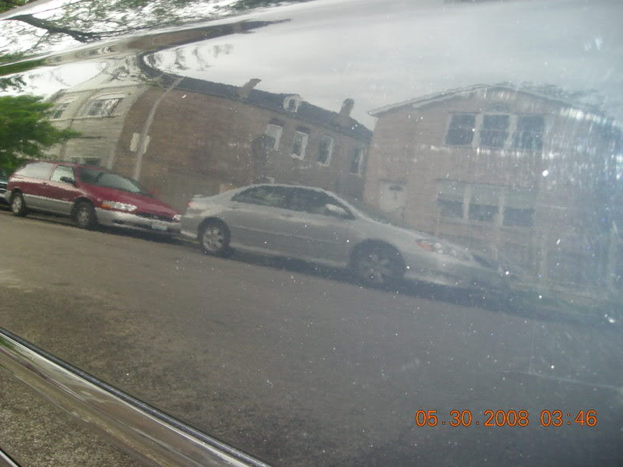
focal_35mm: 35
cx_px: 312
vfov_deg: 40.7
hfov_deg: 52.6
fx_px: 630
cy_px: 234
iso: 204
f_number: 2.8
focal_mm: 5.7
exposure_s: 1/76
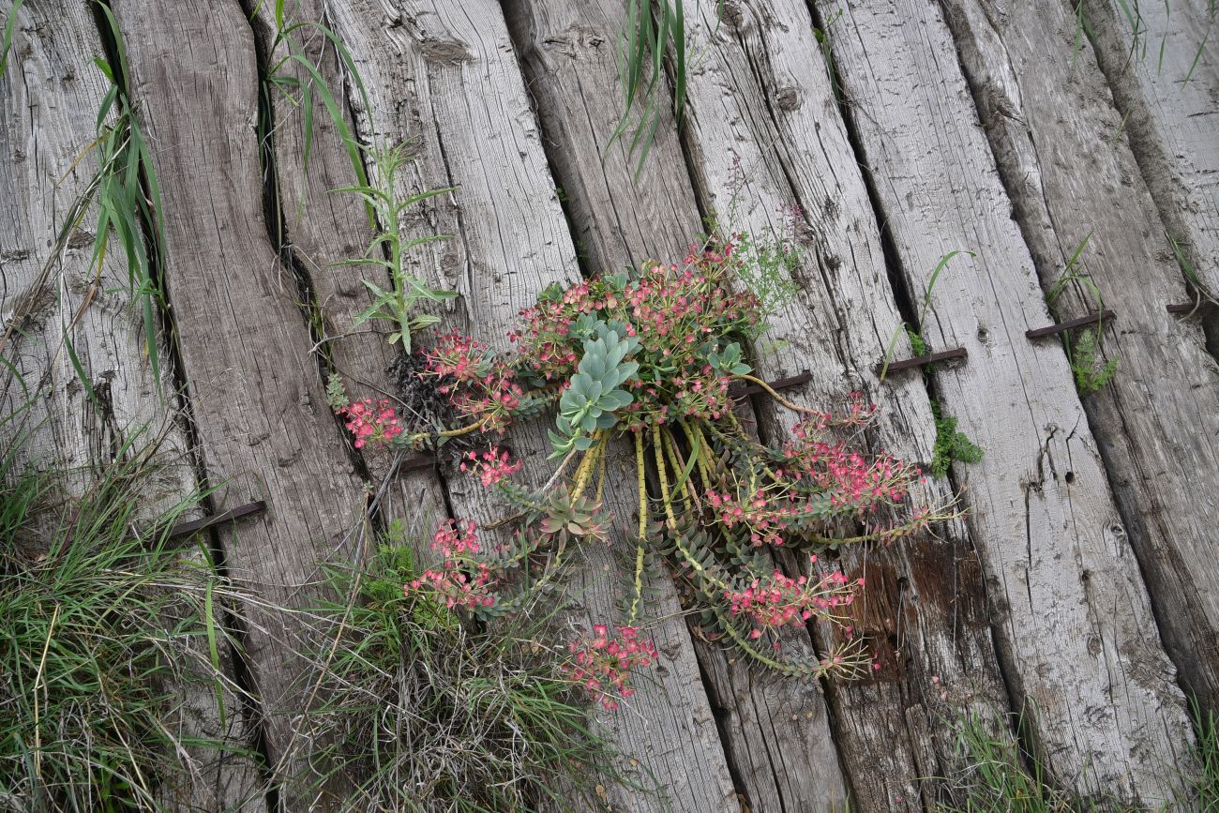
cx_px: 610
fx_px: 1693
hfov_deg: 39.6
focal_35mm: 50
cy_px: 406
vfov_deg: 27.0
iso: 200
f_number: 10
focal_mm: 50
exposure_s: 1/125
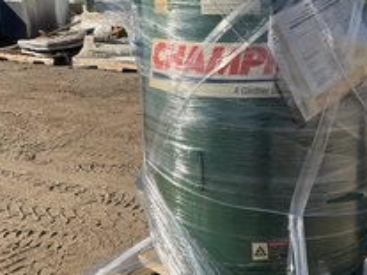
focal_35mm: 56
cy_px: 103
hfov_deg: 33.6
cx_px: 278
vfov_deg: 26.0
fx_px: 593
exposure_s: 1/2058
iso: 25
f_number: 1.8
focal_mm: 3
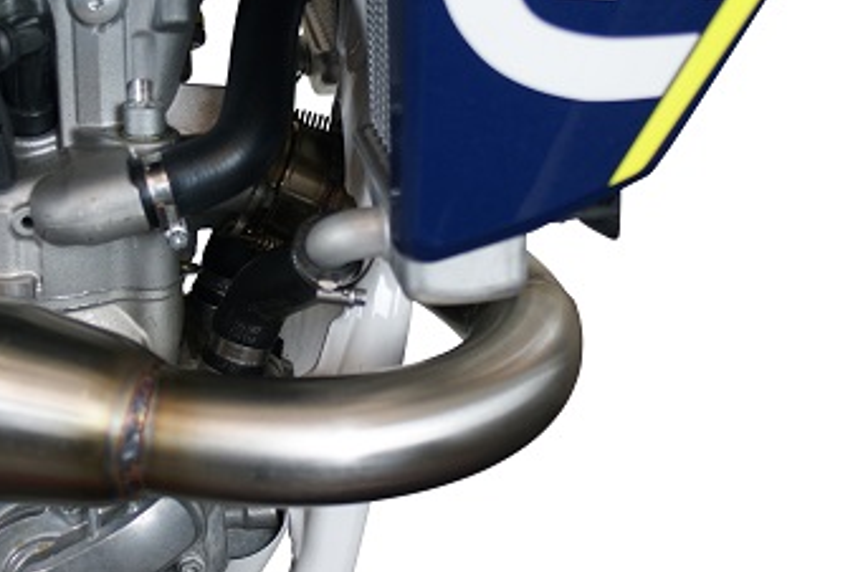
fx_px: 1771
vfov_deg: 18.3
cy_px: 196
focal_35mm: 74
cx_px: 291
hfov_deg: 27.2
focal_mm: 28
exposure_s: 1/40
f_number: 2.8
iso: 100
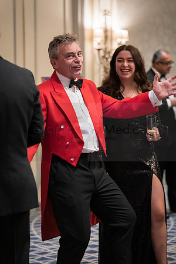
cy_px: 132
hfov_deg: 12.9
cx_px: 88
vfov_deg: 19.3
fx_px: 777
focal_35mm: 106
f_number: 2.8
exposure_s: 1/80
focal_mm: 106
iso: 6400
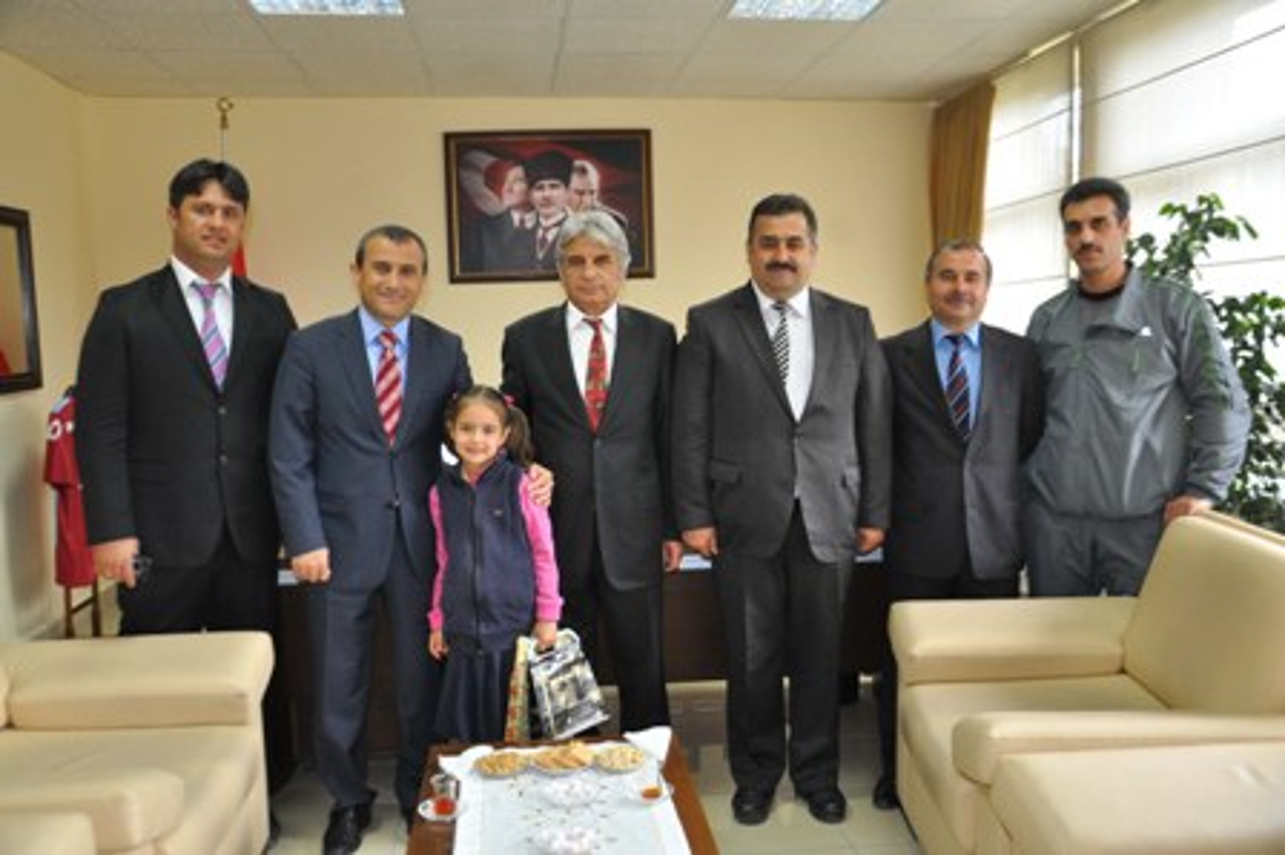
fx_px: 1177
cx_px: 642
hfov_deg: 57.3
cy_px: 428
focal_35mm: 33
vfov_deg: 39.9
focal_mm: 22
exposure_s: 1/80
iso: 800
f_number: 3.8
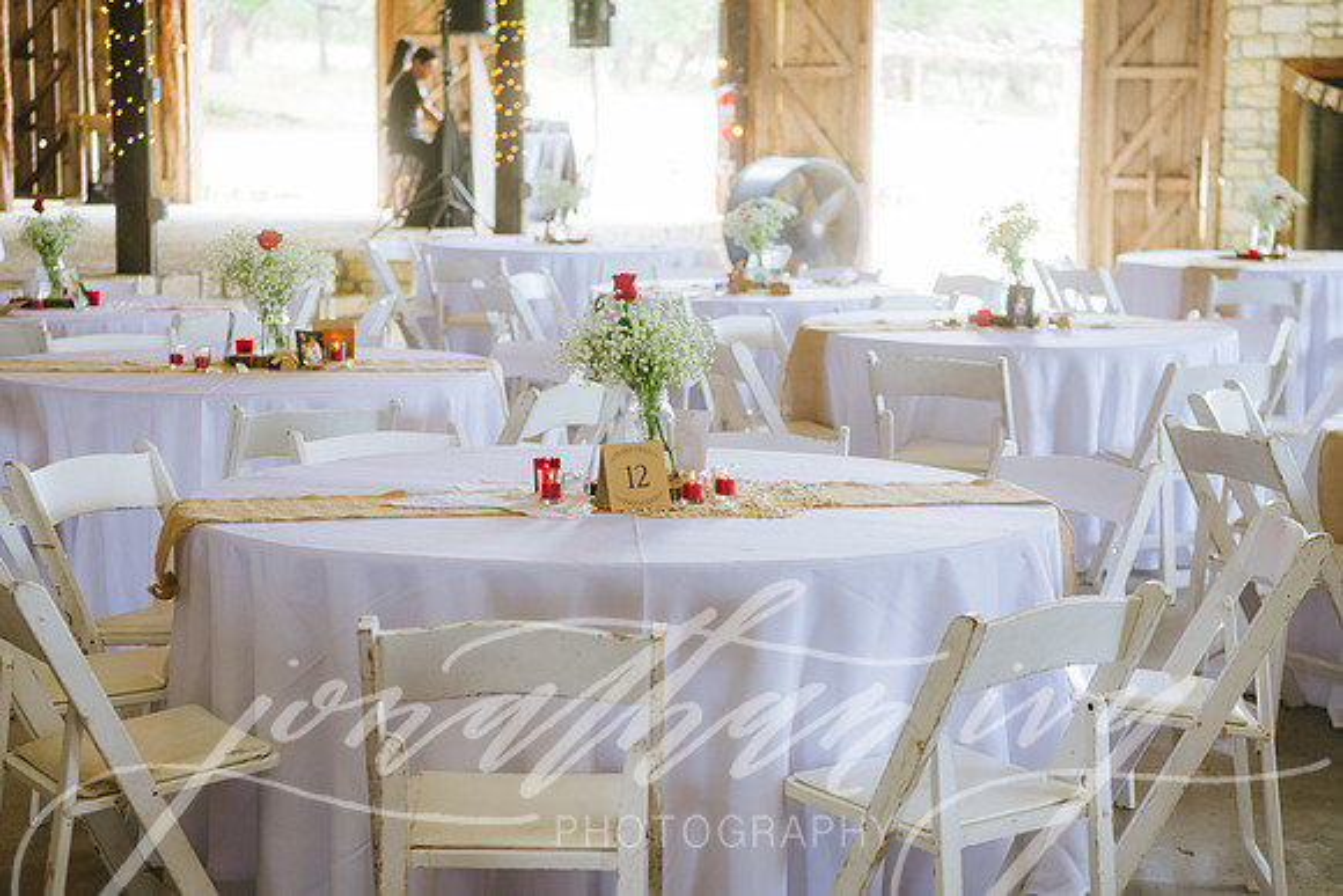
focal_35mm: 70
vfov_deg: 19.5
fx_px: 2612
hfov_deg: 28.8
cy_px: 448
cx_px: 672
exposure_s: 1/200
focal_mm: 70
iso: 1000
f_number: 4
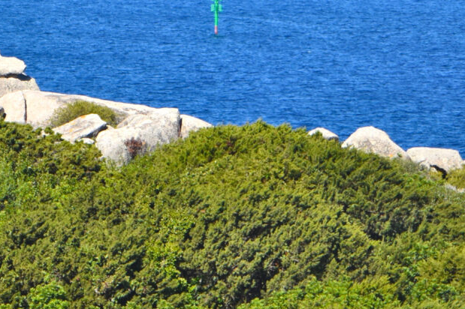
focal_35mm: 485
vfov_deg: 2.8
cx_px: -165
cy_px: -184
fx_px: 6261
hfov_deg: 4.2
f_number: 4.8
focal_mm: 100
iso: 100
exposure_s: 1/1000
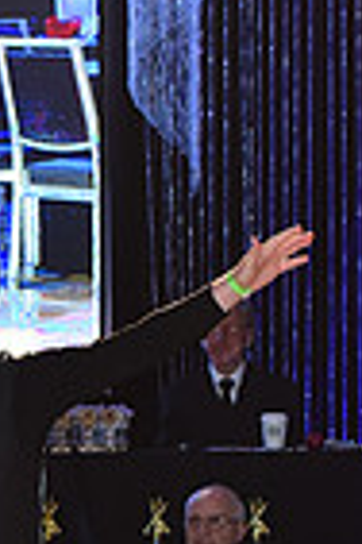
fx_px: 4329
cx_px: -379
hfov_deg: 4.7
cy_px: 694
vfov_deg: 7.1
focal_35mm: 287
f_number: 5
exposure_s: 1/250
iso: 2000
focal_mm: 70
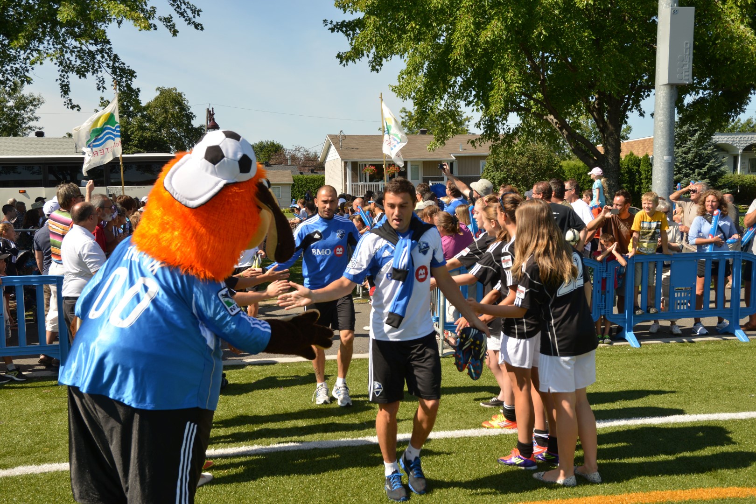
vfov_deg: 31.9
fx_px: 882
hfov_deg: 46.4
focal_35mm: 42
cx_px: 378
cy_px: 252
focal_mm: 42
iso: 250
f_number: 11
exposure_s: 1/320
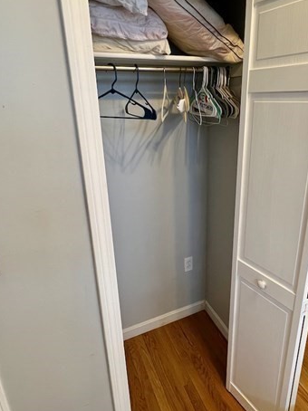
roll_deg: +1.1
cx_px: 183
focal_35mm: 22
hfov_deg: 60.6
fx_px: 261
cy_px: 197
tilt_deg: -18.6
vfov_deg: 76.4
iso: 200
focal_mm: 1.57
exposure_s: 1/60
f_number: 1.8
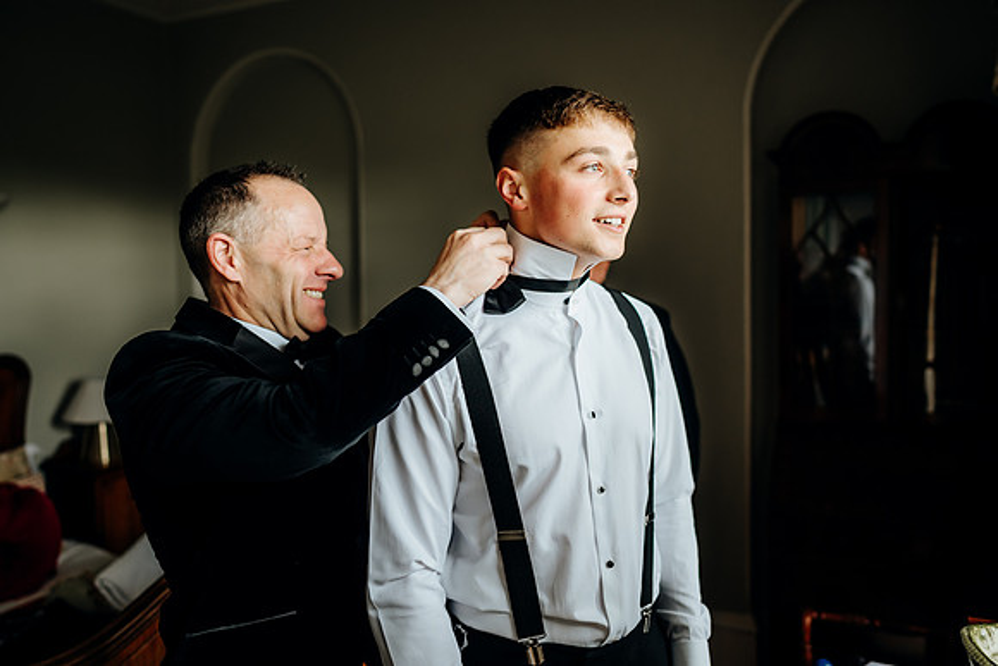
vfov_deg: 45.9
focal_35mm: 28
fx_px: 785
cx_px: 560
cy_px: 314
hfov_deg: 64.7
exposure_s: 1/200
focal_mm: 24
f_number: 1.4
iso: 320
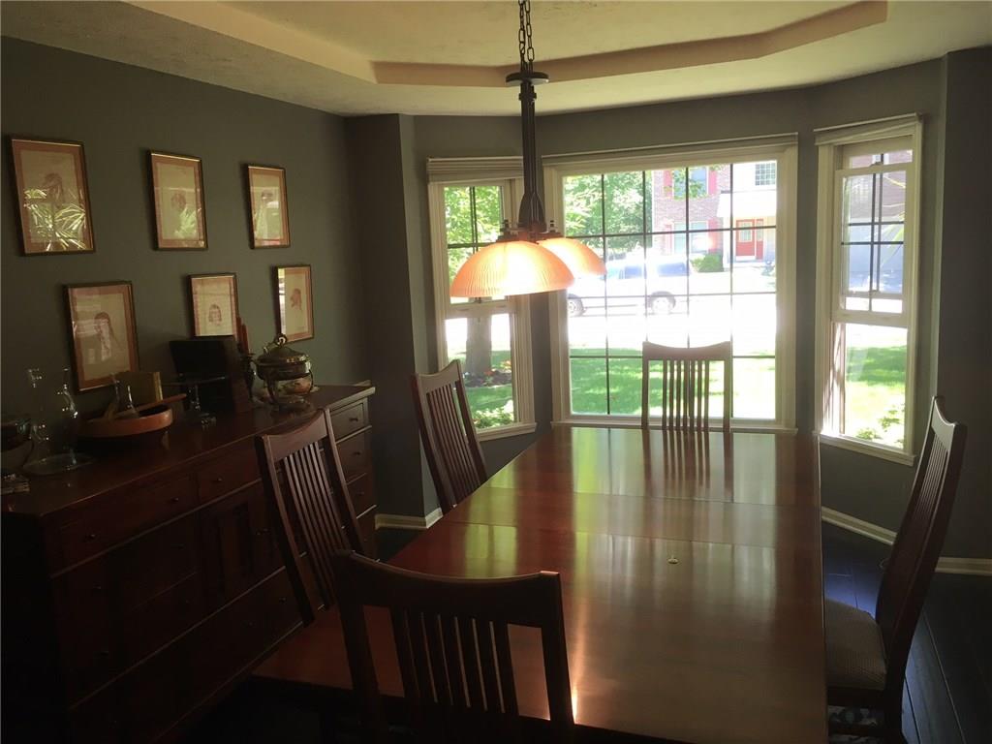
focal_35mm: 29
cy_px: 372
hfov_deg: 61.7
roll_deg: +1.5
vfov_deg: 48.2
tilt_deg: -9.0
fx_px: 831
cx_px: 496
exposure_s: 1/40
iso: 25
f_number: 2.2
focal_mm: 4.15
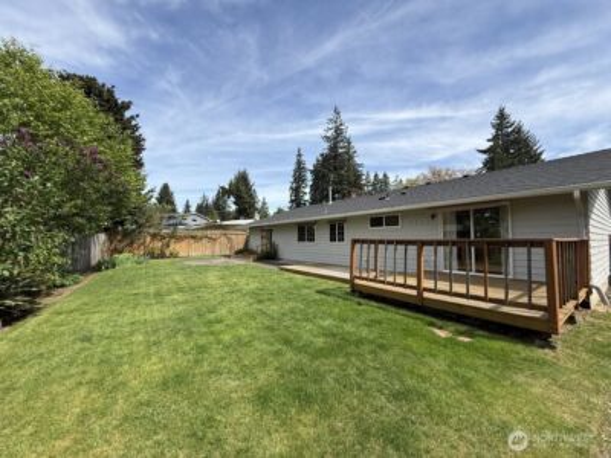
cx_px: 306
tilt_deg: +3.5
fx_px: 247
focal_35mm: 14
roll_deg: -0.2
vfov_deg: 85.7
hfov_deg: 102.1
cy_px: 229
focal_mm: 2.22
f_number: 2.2
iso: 50
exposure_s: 1/1698
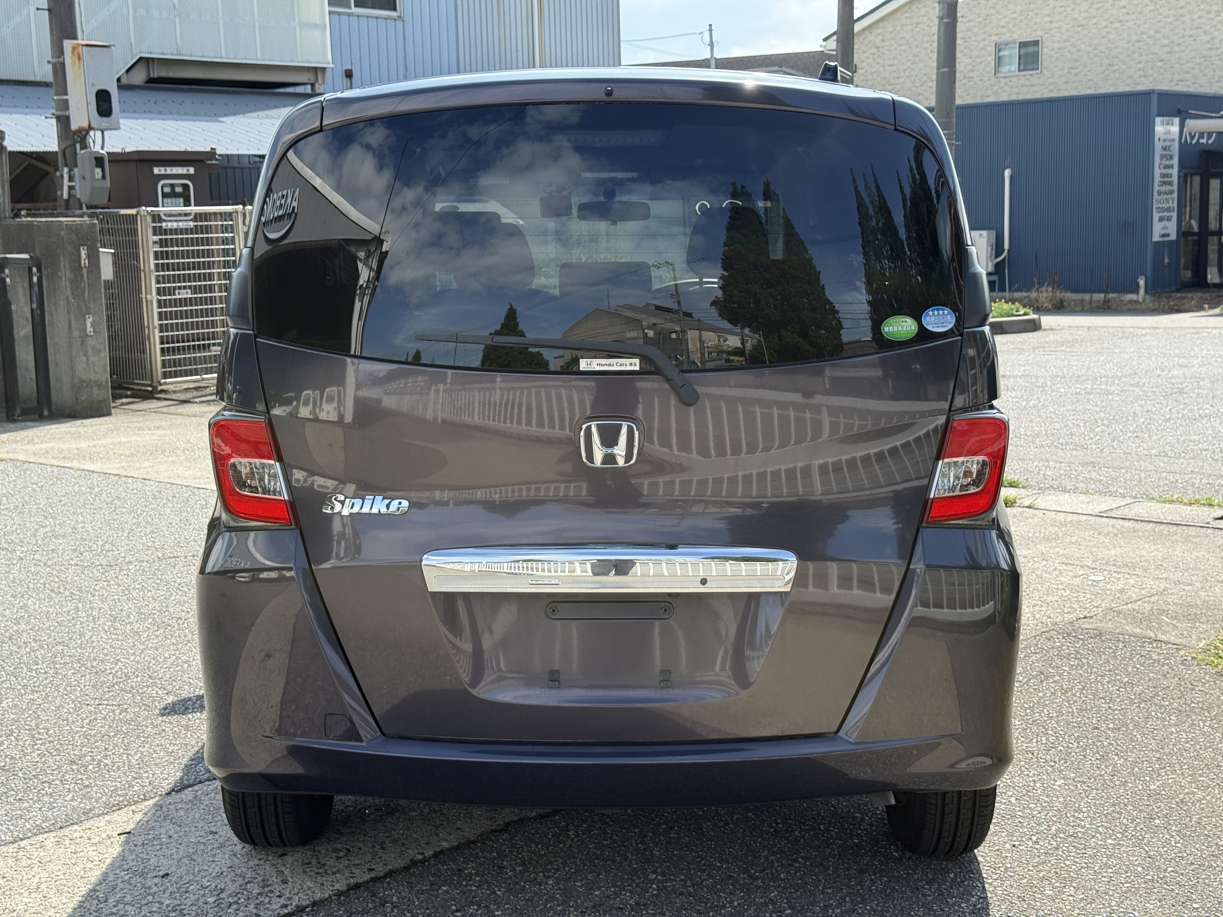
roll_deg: +1.3
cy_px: 458
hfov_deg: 39.7
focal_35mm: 48
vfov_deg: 30.3
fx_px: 1696
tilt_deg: -7.8
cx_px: 612
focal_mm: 6.76
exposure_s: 1/1838
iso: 64
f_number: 1.78
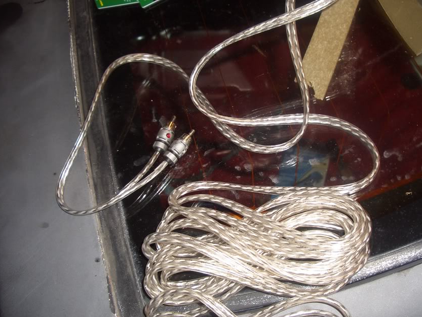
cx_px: 239
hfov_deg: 43.8
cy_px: 154
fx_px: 524
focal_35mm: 43
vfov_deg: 33.6
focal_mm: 5.8
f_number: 2.6
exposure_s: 1/60
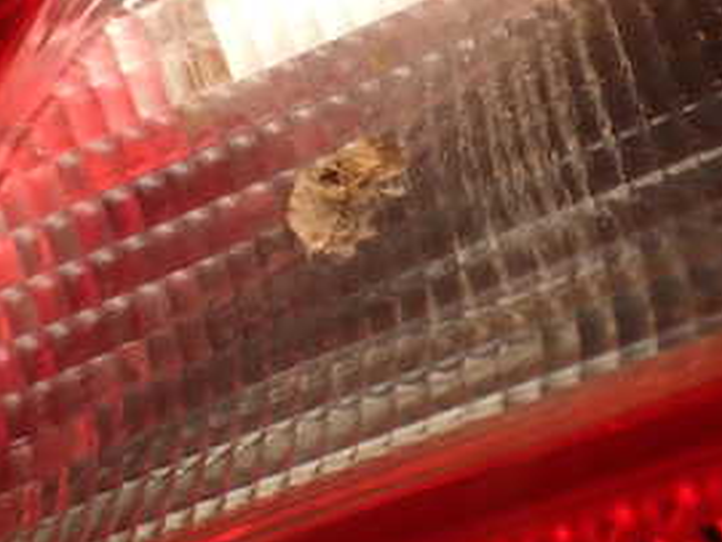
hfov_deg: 27.1
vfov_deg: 20.4
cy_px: 85
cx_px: 519
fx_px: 1482
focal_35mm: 71
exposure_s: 1/100
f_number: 2.4
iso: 100
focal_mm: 5.79
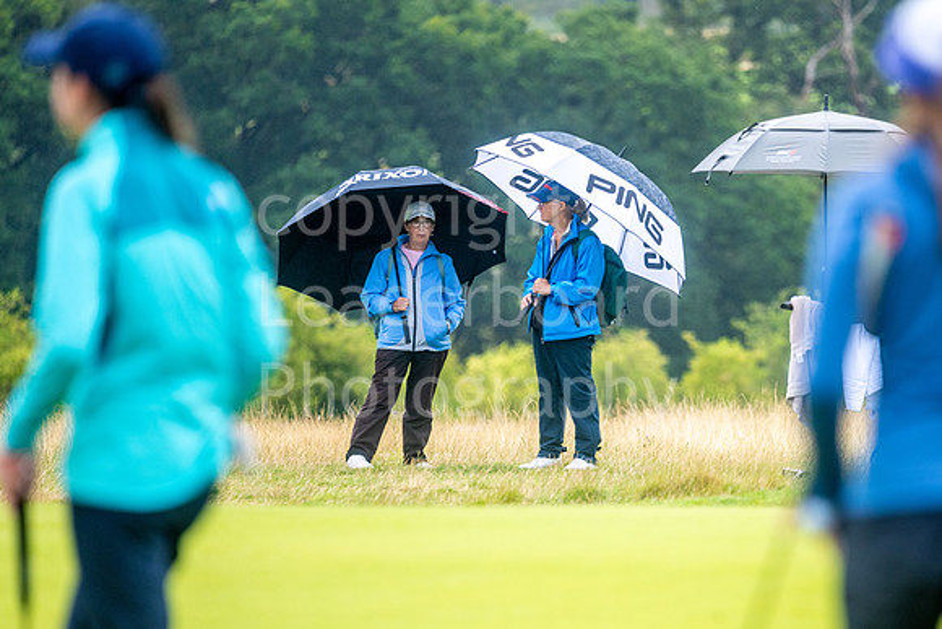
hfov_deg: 5.1
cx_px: 638
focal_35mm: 406
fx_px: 10633
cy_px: 426
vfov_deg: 3.4
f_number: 4.5
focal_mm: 300
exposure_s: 1/1600
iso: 320
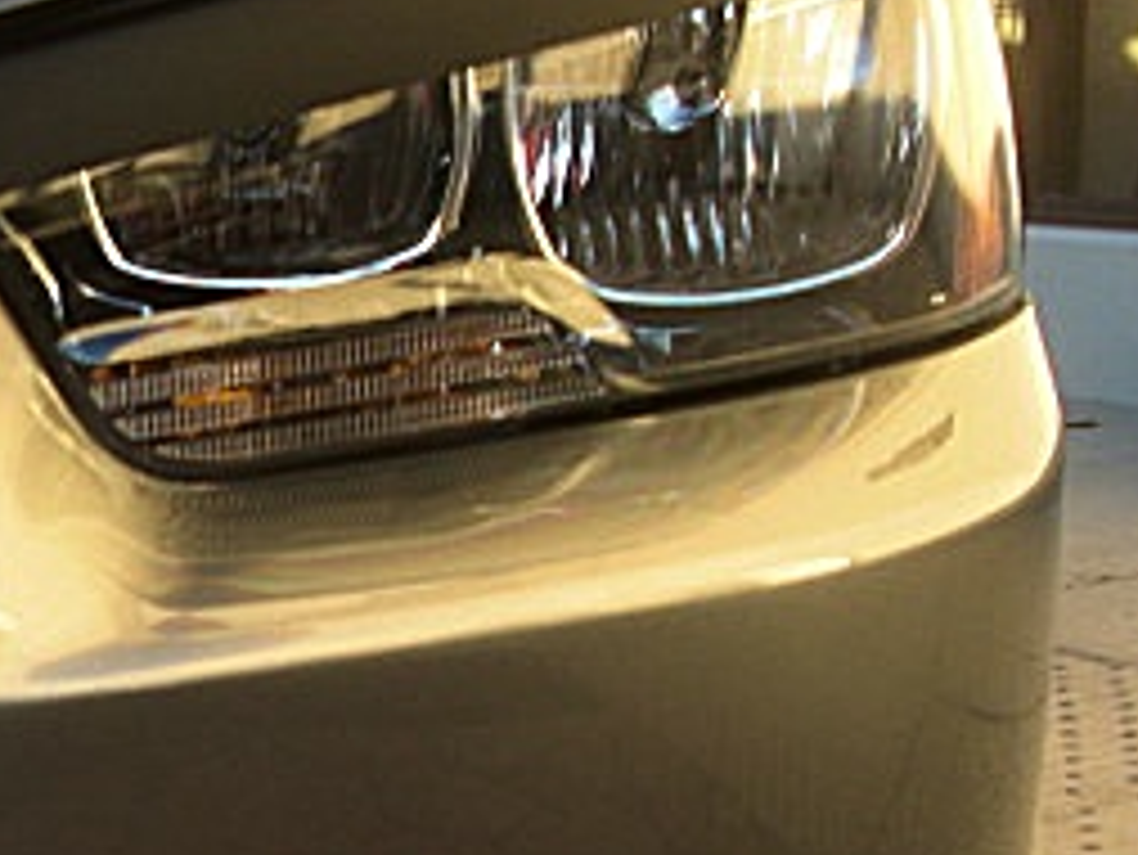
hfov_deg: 20.2
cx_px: -229
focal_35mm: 91
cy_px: 702
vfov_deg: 16.1
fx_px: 2993
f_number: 2.8
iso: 50
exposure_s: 1/100
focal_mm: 6.3
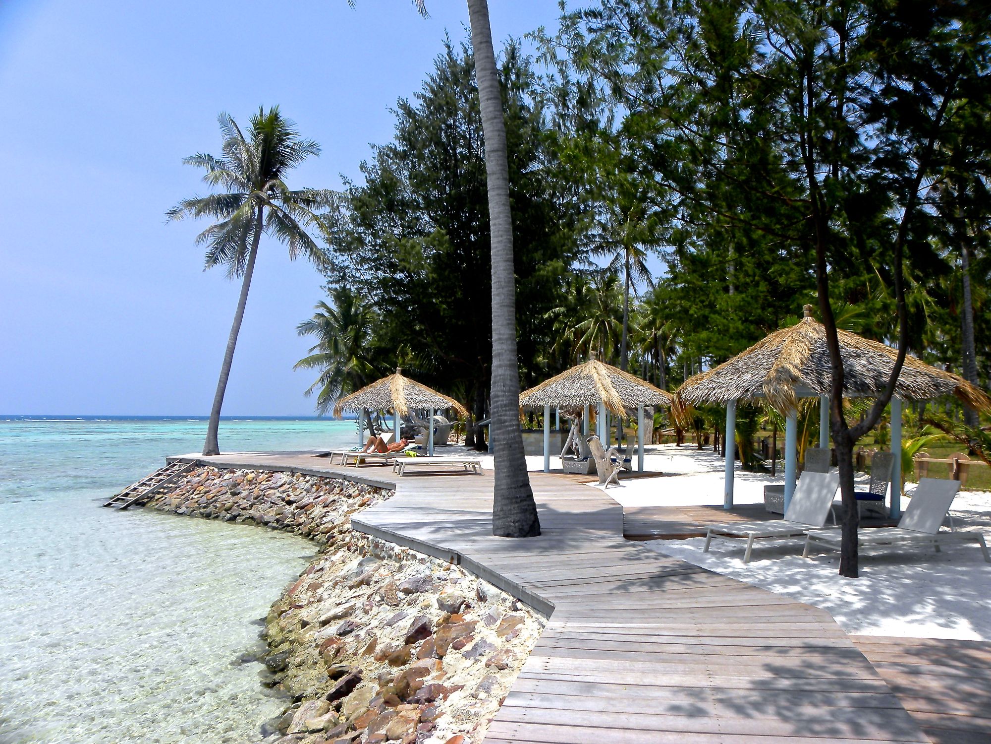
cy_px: 372
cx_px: 496
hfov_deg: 67.3
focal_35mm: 26
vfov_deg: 53.1
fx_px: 744
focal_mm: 4.6
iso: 64
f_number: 6.3
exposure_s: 1/350
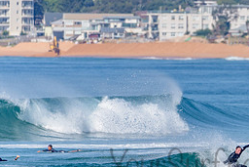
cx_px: 210
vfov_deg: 1.2
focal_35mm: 1133
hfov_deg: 1.8
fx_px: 7841
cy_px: 155
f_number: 5.6
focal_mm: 500
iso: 110
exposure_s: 1/2000
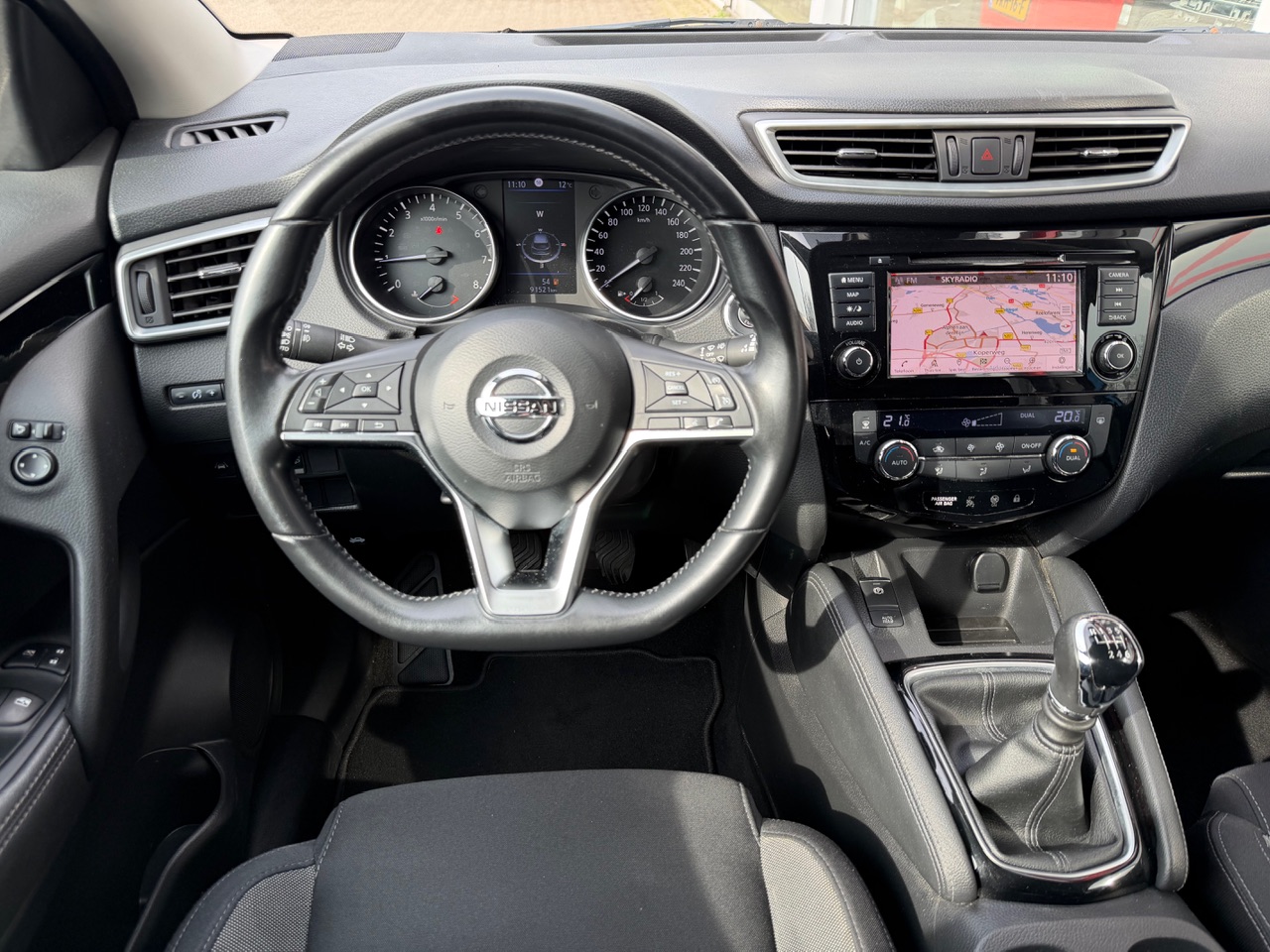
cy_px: 476
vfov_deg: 56.8
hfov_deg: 71.6
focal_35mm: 24
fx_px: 881
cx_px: 635
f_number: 1.78
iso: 100
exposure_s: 1/181
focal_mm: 6.76
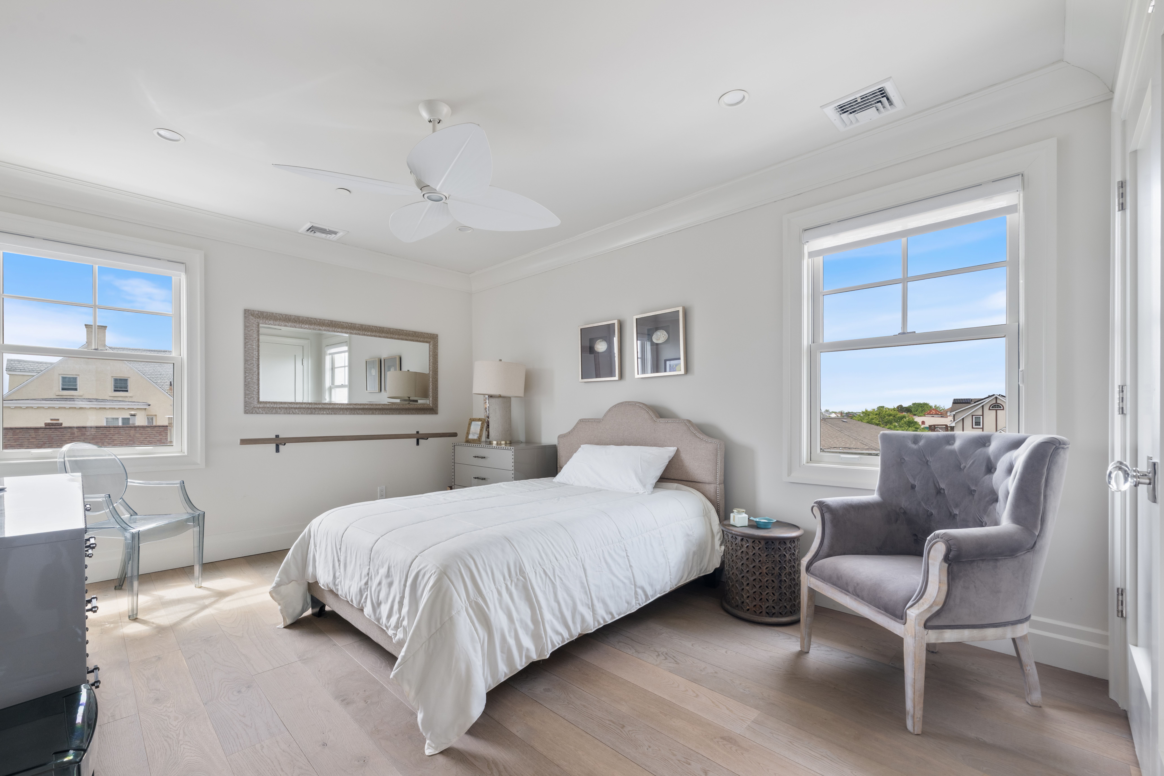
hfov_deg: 104.3
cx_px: 582
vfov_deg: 81.2
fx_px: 453
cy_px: 388
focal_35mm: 14
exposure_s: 1/1.67
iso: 320
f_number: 11
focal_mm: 14
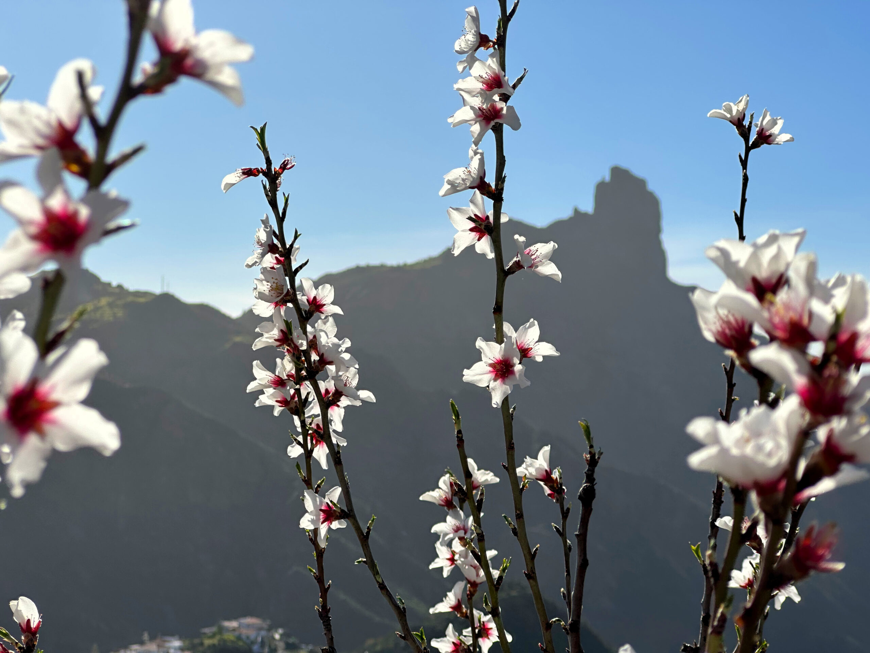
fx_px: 1935
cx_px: 435
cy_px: 326
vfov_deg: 19.1
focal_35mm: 77
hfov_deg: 25.3
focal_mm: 9
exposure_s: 1/1845
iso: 32
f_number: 2.8
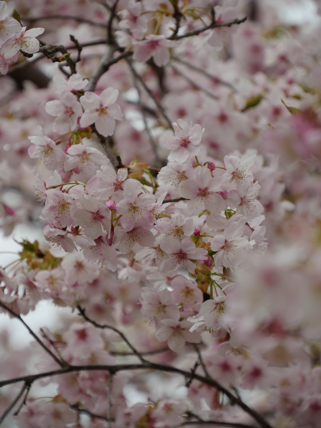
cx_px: 160
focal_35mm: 298
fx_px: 3685
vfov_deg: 6.6
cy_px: 214
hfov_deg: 5.0
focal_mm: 149
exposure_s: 1/500
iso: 200
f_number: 6.3
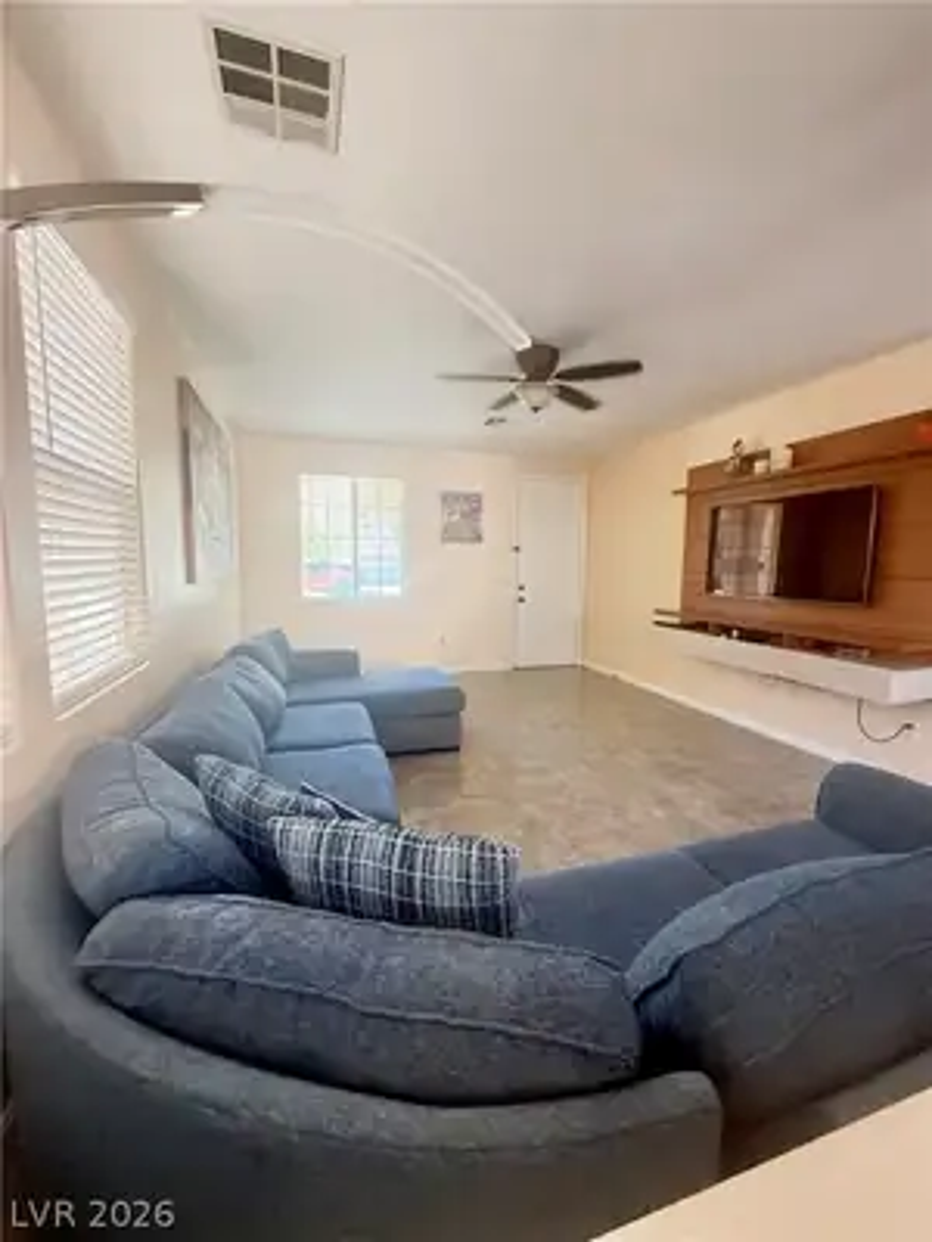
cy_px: 621
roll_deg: -1.4
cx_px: 466
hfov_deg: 85.7
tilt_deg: -6.4
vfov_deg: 102.1
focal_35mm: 14
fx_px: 503
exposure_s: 1/60
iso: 400
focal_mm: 2.22
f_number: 2.2
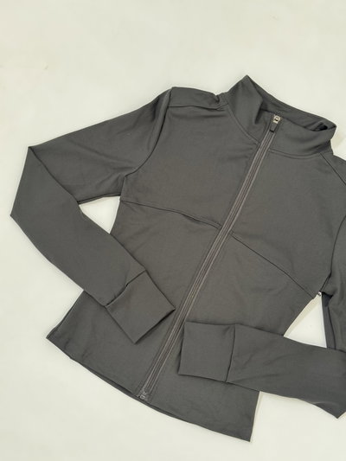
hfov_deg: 30.3
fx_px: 639
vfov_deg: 39.6
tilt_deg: -82.4
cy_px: 230
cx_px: 173
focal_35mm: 48
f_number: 1.78
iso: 250
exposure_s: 1/60
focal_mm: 6.76
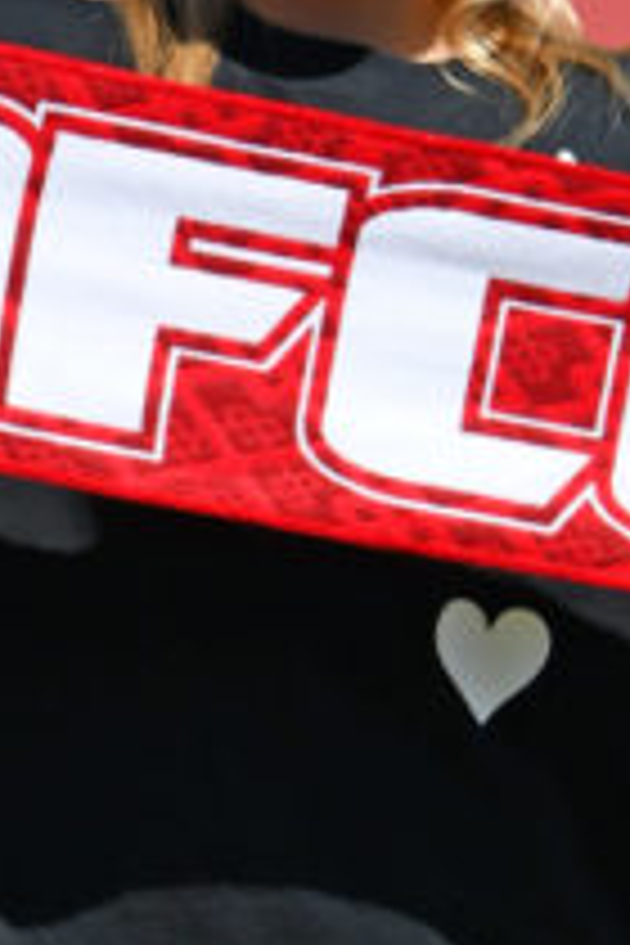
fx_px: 13413
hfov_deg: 2.7
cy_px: 711
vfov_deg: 4.0
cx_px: 272
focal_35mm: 511
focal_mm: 70
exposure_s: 1/320
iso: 100
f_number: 9
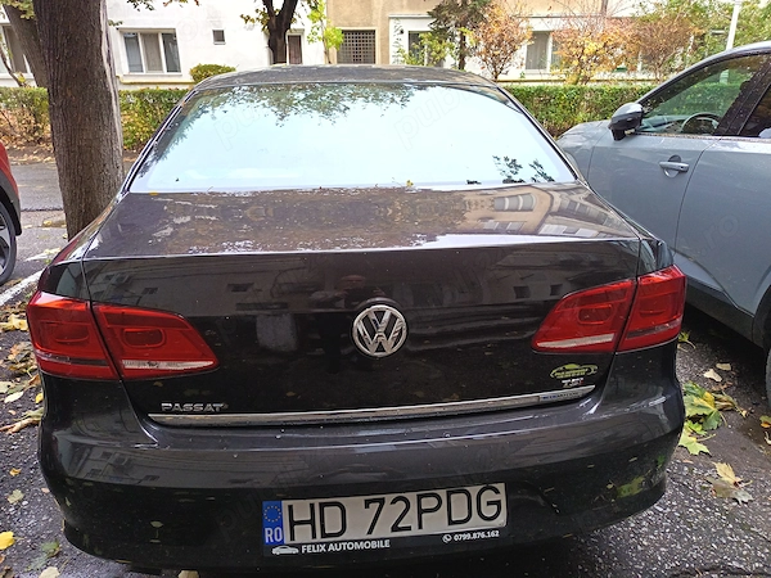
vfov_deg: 56.8
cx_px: 386
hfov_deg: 71.6
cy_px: 289
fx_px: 535
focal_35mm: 24
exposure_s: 1/100
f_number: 1.75
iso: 1128
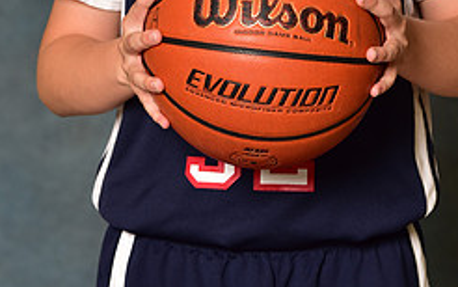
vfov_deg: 4.8
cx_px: 280
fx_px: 3359
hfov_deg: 7.8
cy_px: -181
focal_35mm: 269
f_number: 4.5
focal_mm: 112
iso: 320
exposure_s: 1/200
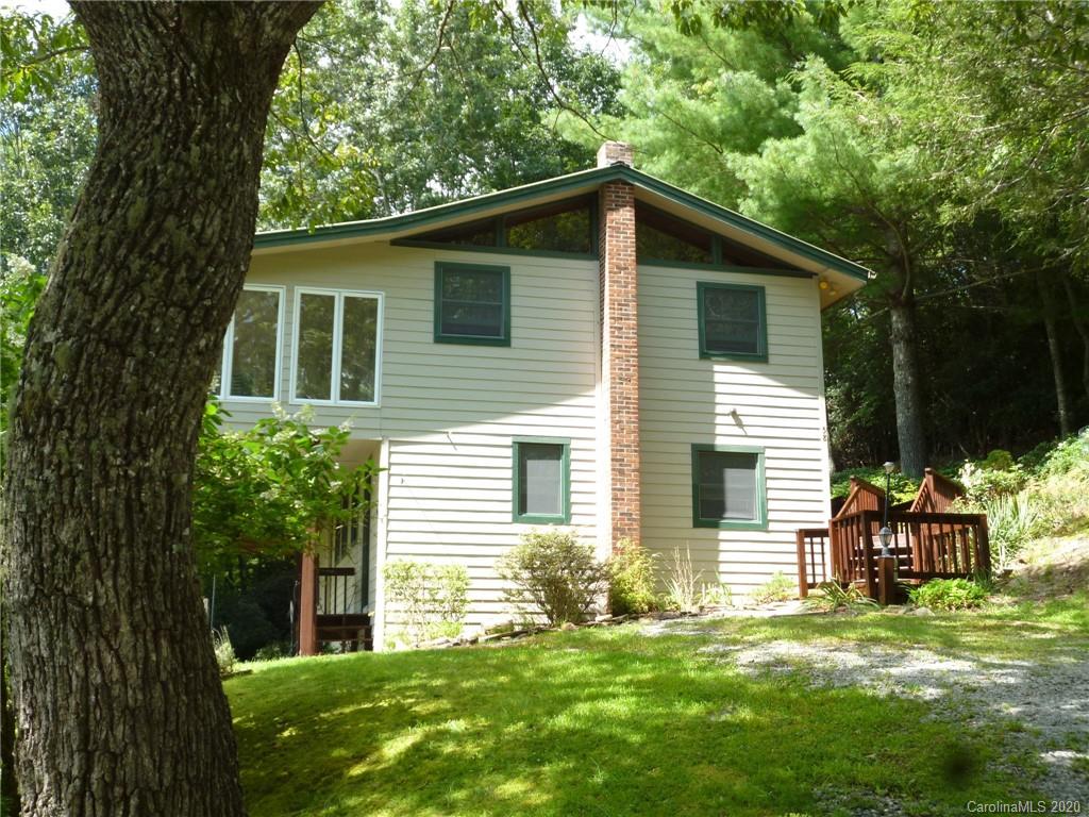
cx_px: 544
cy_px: 408
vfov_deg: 35.1
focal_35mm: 41
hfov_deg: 45.8
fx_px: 1290
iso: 100
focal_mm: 7.3
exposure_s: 1/100
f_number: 3.7
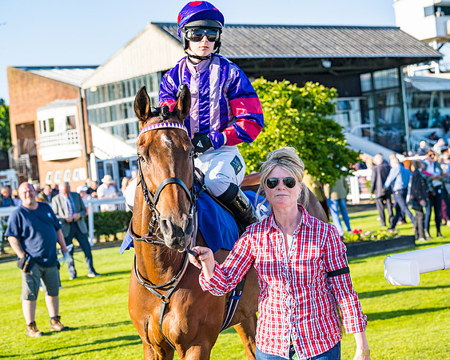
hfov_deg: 24.1
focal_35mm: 79
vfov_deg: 19.4
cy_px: 180
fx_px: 1050
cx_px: 270
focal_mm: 70
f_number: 5
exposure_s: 1/1250
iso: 200
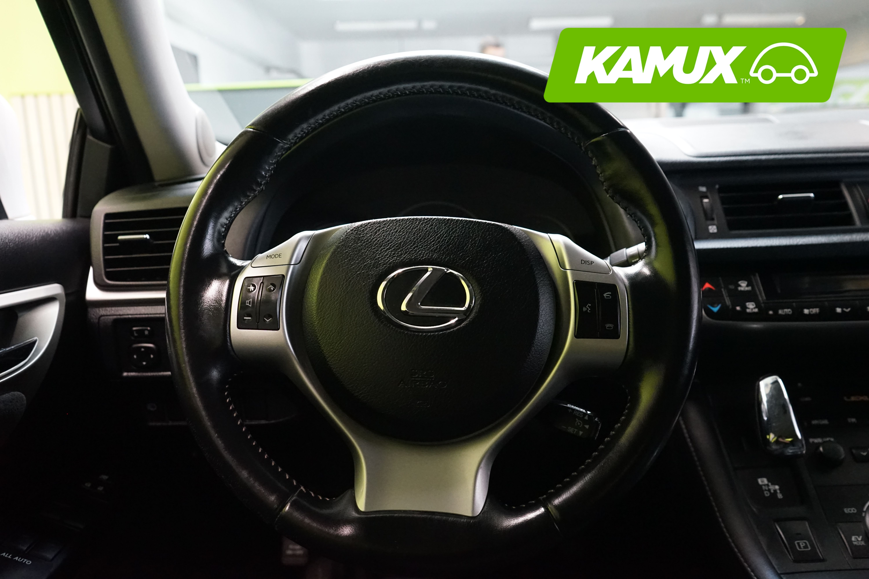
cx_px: 434
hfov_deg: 63.7
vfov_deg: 45.0
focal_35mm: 29
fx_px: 700
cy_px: 290
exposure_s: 1/40
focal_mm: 29
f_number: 5.6
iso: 5000
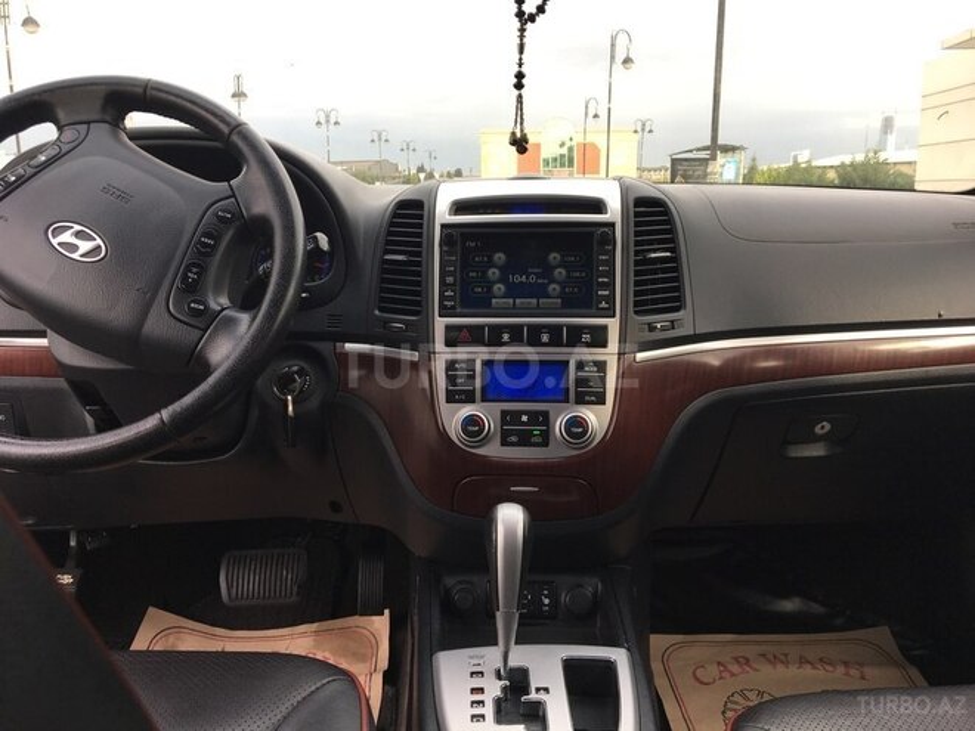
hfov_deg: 61.7
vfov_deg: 48.2
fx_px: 817
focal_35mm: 29
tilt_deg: -13.0
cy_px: 366
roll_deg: +0.5
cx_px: 488
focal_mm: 4.15
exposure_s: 1/107
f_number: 2.2
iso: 25
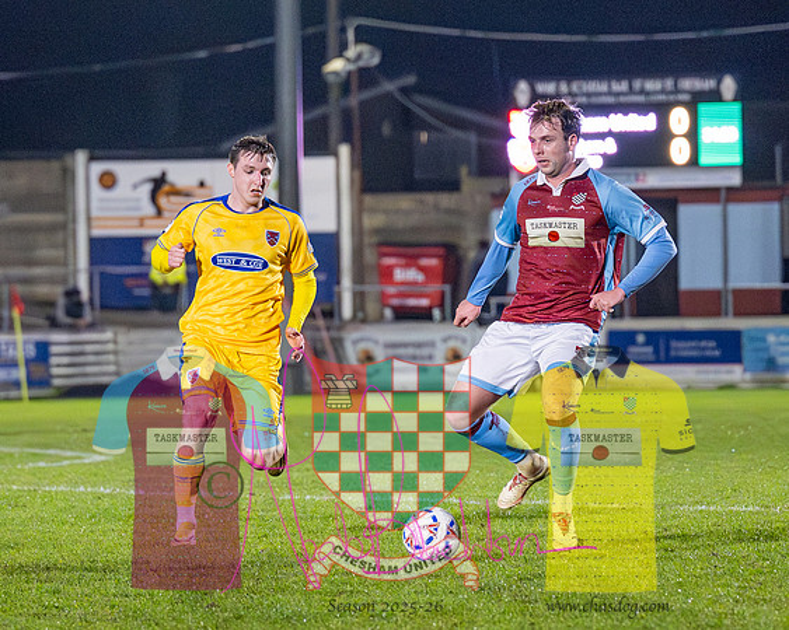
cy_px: 361
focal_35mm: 296
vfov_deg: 5.2
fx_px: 6919
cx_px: 370
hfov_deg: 6.5
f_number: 2.8
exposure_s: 1/1250
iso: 8000
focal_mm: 105
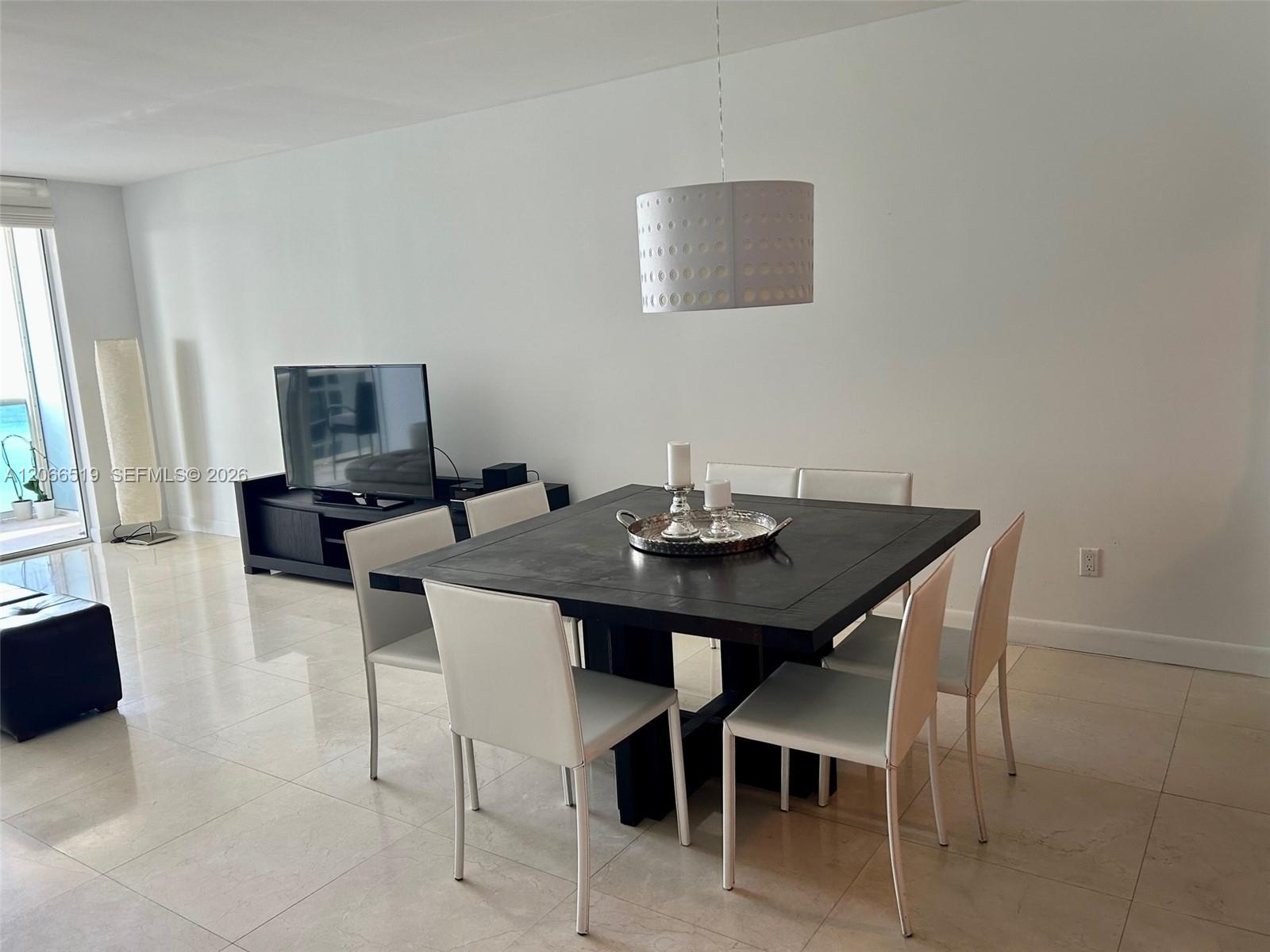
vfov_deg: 53.1
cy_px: 476
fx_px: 954
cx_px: 635
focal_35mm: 26
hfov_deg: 67.3
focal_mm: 5.7
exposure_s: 1/60
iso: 100
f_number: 1.5
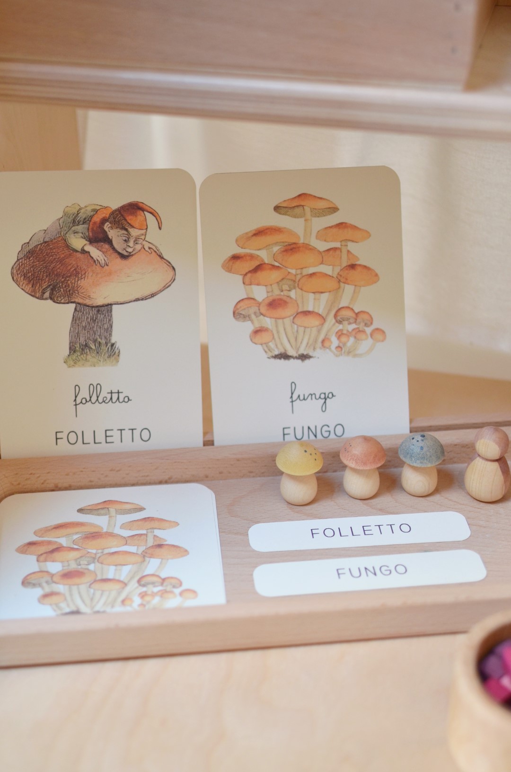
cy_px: 386
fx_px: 1123
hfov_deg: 25.6
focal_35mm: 52
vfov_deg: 37.9
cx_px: 256
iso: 560
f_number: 1.8
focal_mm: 35
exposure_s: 1/100
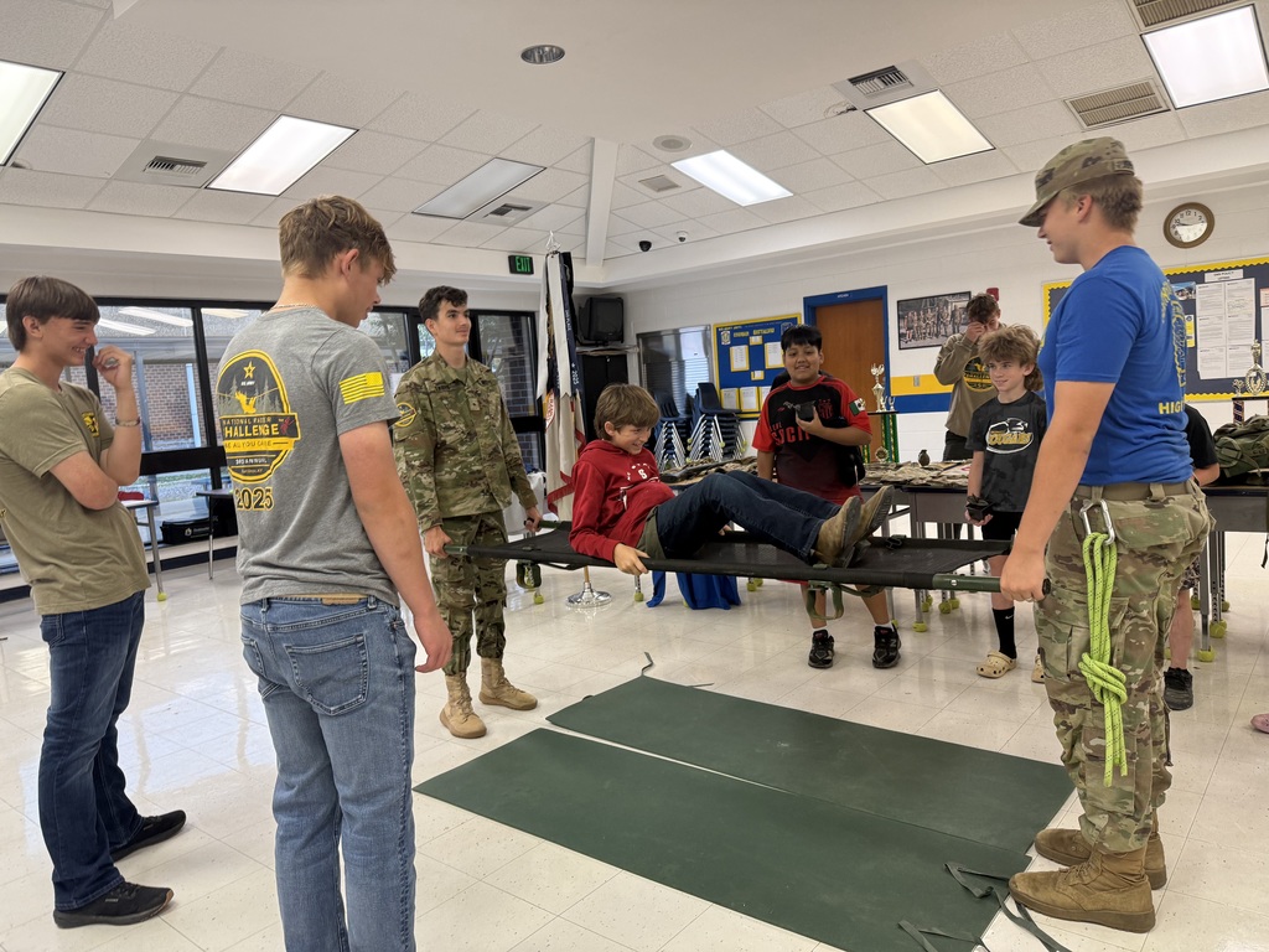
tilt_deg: -2.9
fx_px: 880
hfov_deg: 71.6
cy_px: 476
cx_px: 634
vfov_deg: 56.8
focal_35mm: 24
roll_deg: +7.1
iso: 160
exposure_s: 1/60
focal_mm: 6.76
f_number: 1.78
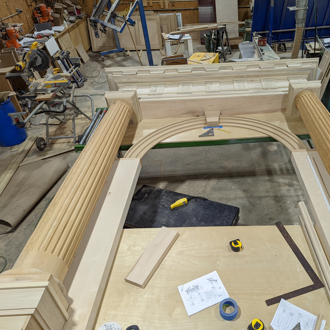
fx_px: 313
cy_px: 165
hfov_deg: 54.4
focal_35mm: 29
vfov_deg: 55.6
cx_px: 222
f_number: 1.85
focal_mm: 6.81
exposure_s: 1/79.5
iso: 124
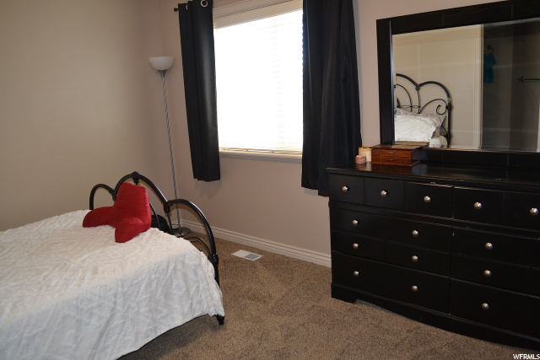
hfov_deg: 67.4
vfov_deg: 48.0
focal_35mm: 27
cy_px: 180
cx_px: 270
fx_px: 405
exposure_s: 1/60
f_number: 3.5
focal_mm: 18
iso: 720
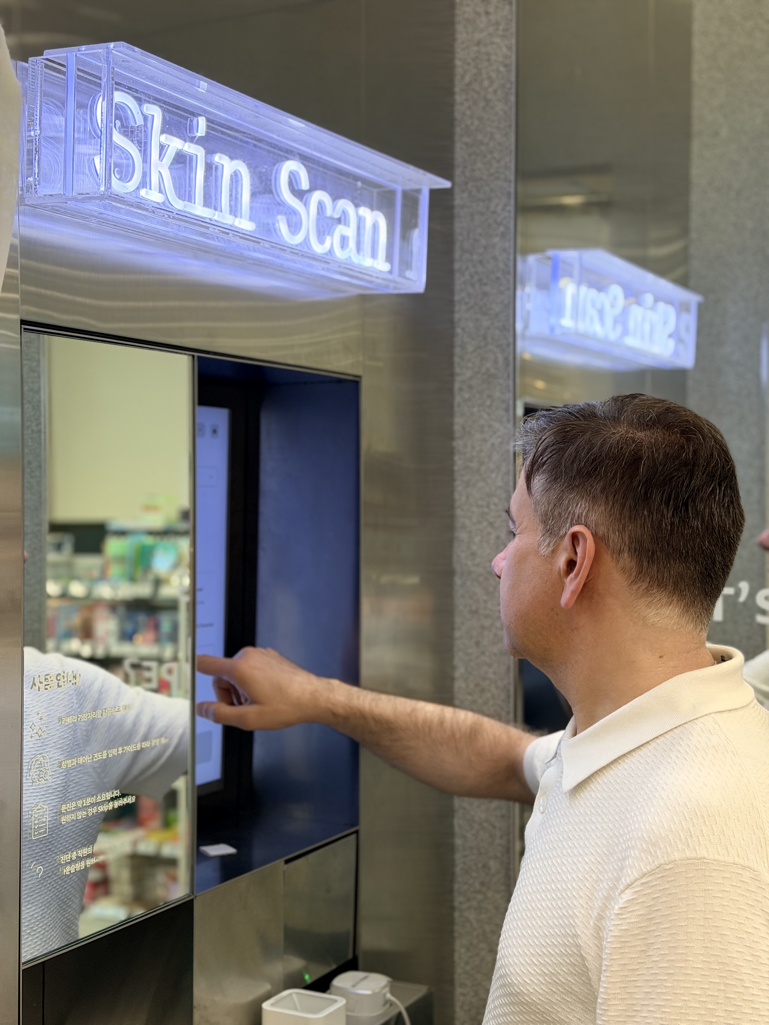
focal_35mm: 48
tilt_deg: -0.3
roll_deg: +0.0
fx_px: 1422
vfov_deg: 39.7
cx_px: 384
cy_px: 512
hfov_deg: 30.3
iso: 160
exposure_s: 1/202
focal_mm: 6.76
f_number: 1.78
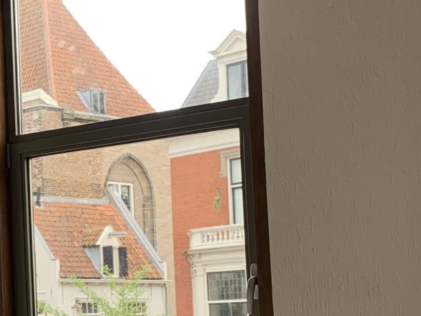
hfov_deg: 21.4
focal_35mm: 87
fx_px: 1058
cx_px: -32
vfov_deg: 16.8
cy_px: 273
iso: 64
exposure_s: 1/121
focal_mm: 4.25
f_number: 1.8
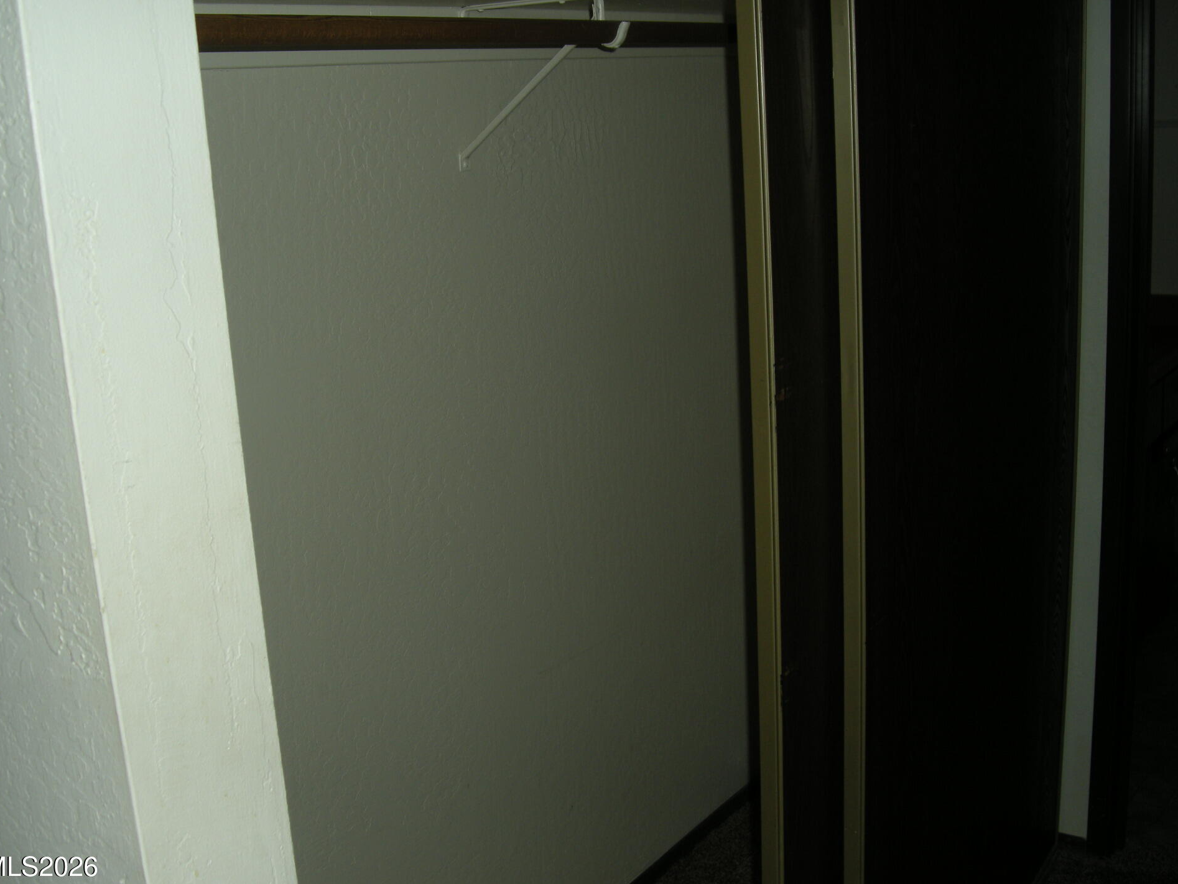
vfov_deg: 36.0
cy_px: 432
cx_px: 560
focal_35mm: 40
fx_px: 1361
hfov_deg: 46.8
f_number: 2.8
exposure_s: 1/60
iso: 64
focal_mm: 7.9
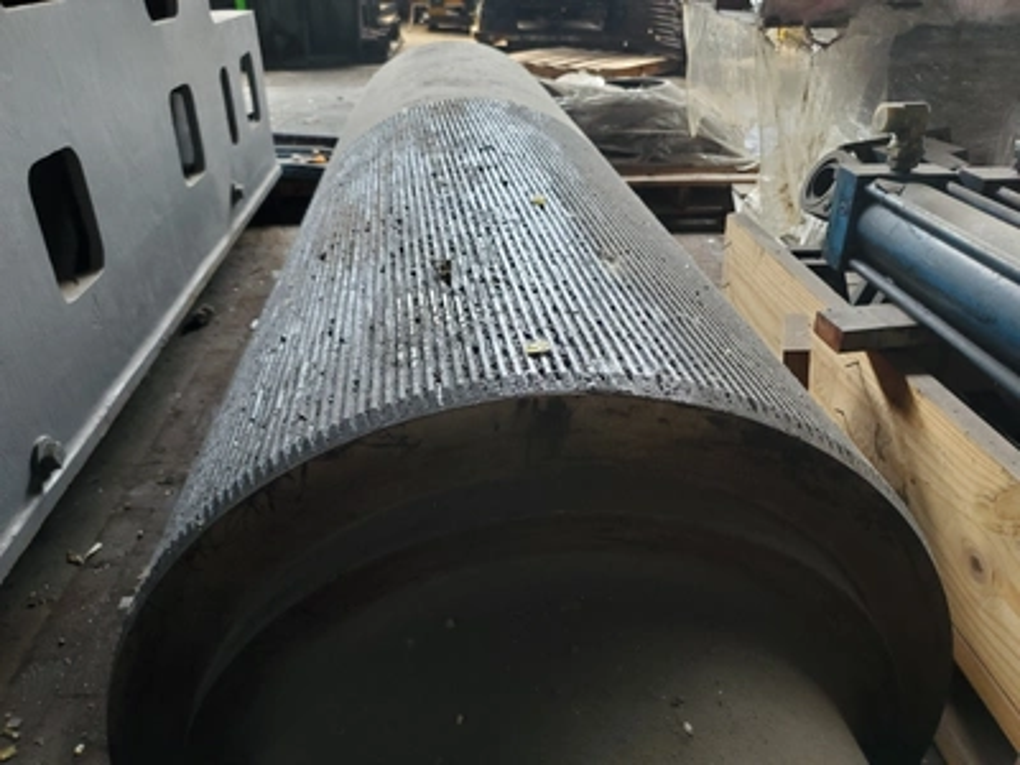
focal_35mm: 26
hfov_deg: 67.3
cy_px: 382
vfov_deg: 53.1
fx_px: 766
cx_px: 510
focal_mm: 4.3
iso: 200
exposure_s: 1/59
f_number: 1.5
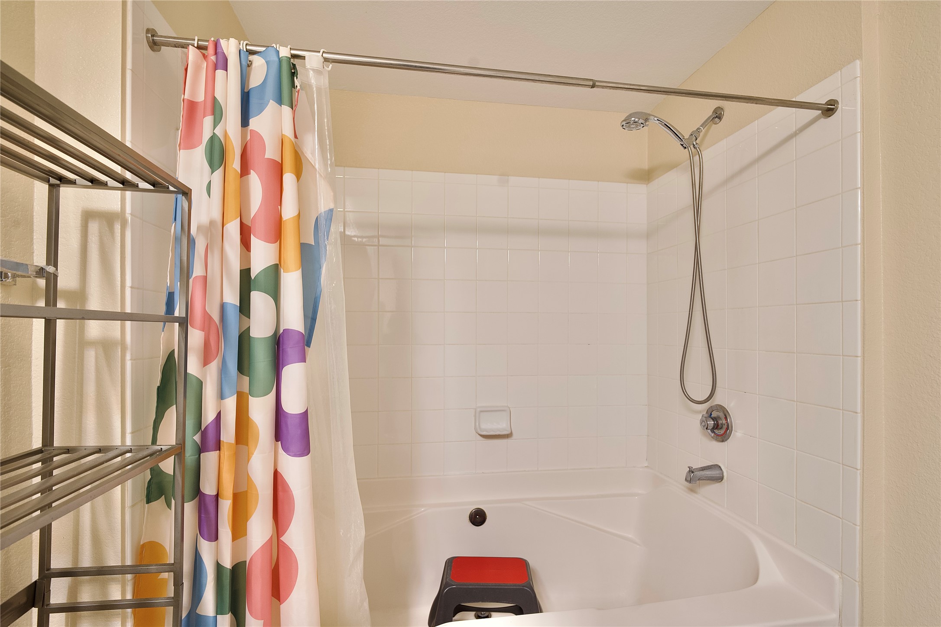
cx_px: 470
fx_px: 418
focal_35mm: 16
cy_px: 314
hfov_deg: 96.7
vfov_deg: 73.7
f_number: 5.6
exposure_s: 1/5
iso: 400
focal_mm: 16
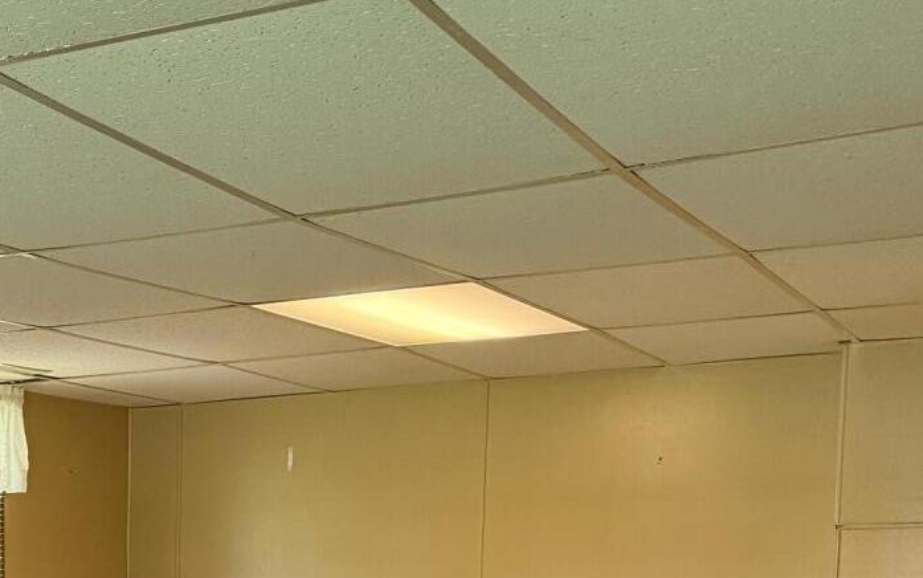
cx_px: -131
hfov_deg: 25.8
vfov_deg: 16.4
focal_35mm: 73
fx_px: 1837
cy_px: 843
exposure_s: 1/60
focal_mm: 6.76
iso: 400
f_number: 1.78
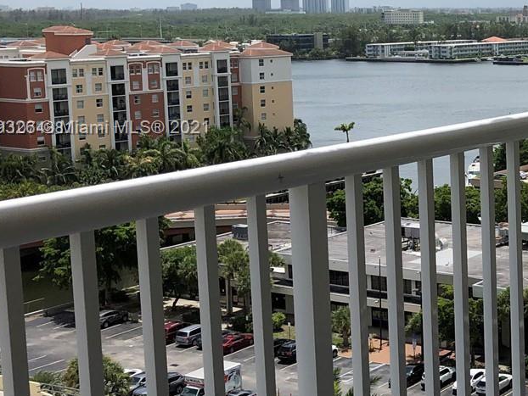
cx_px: 618
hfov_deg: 24.7
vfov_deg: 20.4
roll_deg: +1.2
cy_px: 129
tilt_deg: -6.1
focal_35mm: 72
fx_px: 1099
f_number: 1.8
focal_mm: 4
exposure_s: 1/3472
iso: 25
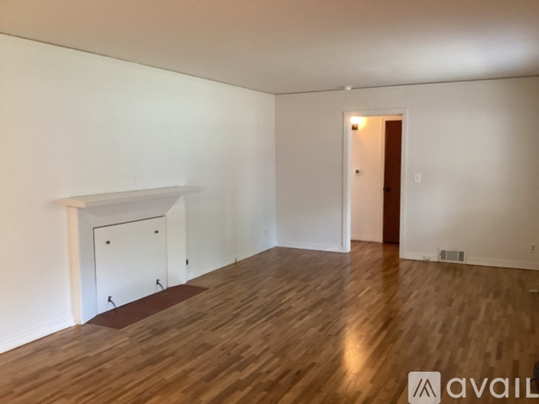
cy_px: 202
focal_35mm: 31
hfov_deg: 58.4
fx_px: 483
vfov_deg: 45.4
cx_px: 270
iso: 320
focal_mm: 3.3
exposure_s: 1/40
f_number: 2.4
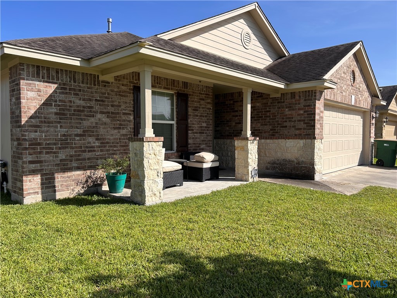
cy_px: 149
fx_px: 298
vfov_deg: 53.1
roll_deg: +0.4
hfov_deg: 67.3
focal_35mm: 26
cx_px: 198
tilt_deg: -2.0
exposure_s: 1/3460
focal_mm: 5.7
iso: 50
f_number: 1.5
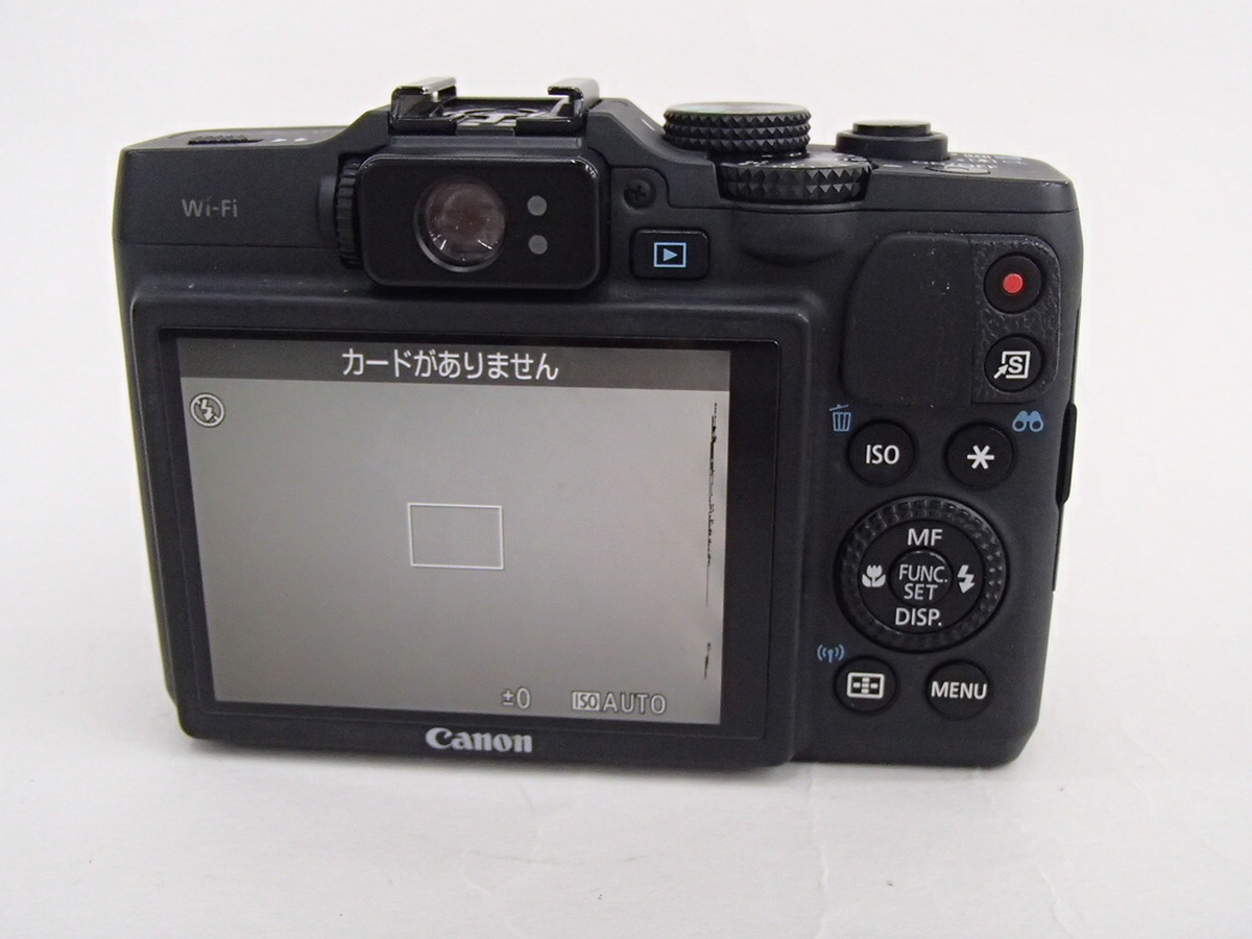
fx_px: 1338
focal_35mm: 37
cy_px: 470
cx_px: 626
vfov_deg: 38.7
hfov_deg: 50.1
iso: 800
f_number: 4.7
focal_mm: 6.64
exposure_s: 1/125
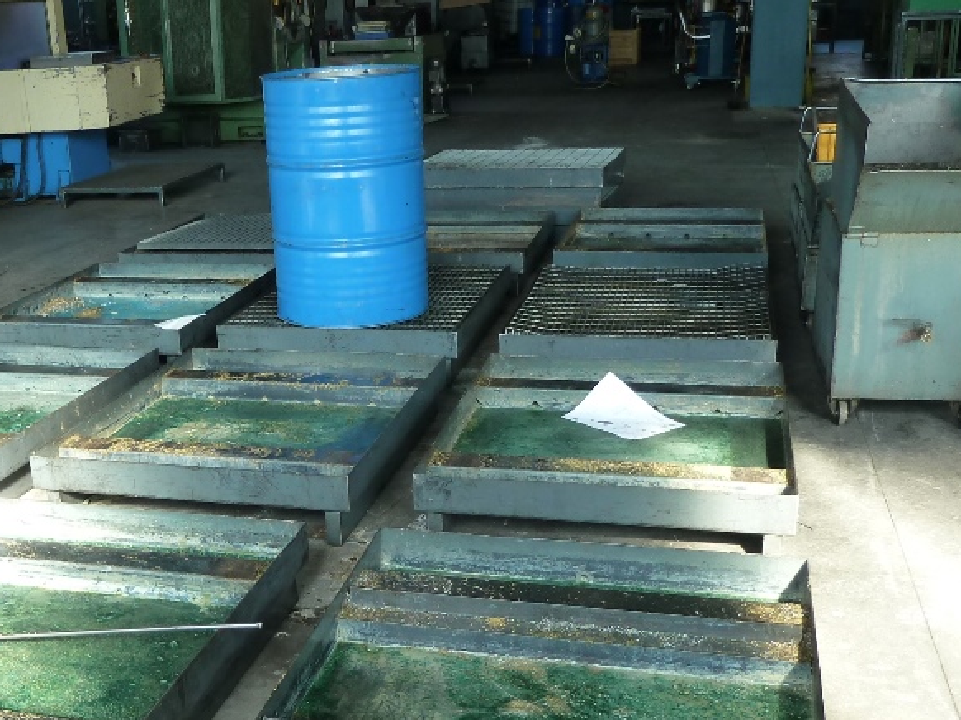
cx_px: 320
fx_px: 1221
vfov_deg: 32.7
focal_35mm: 44
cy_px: 459
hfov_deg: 42.4
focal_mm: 4.1
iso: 125
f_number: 3.3
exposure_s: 1/40
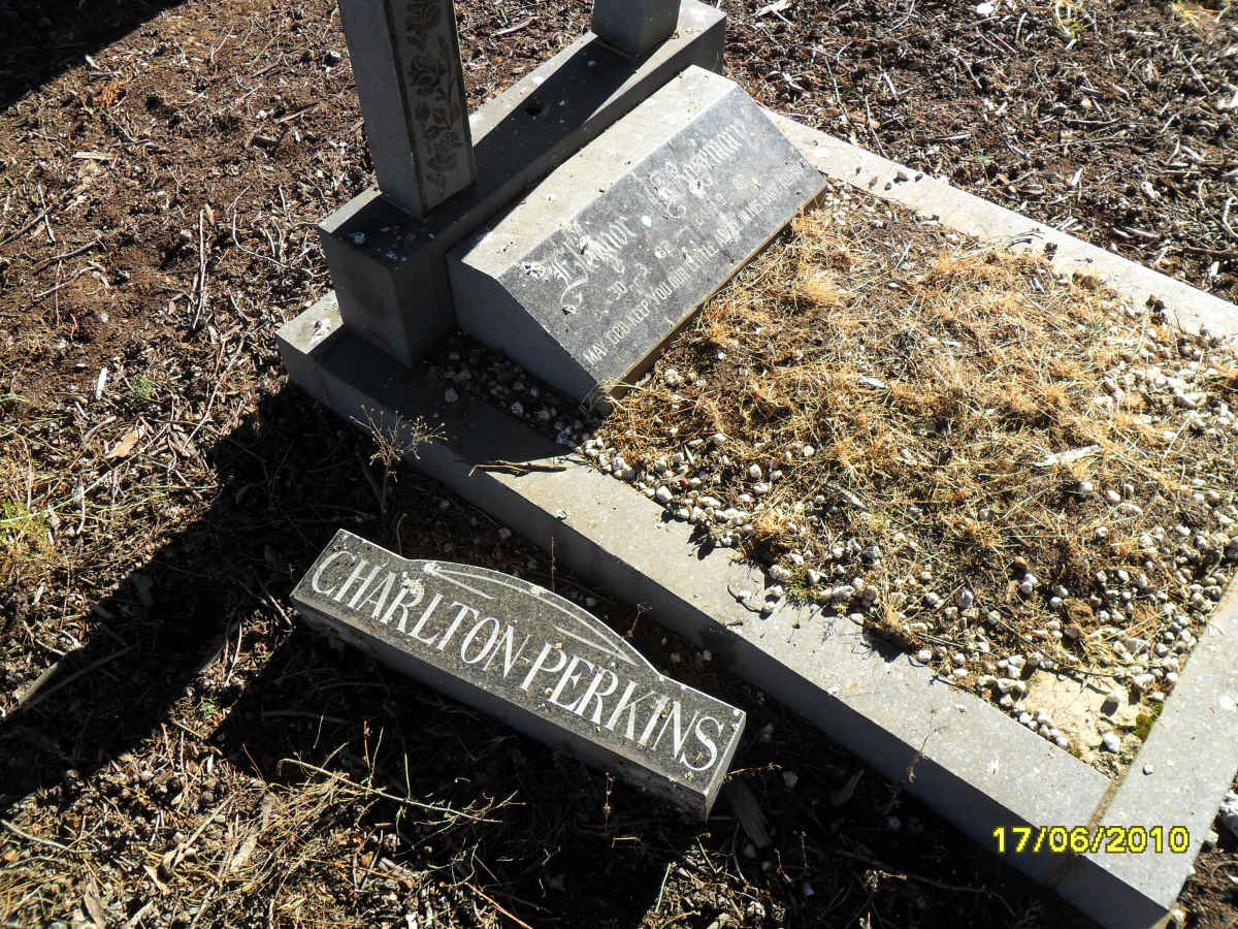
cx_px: 619
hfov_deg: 56.8
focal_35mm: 32
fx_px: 1144
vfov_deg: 44.2
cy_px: 464
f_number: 3.7
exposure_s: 1/350
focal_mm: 5.7
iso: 100
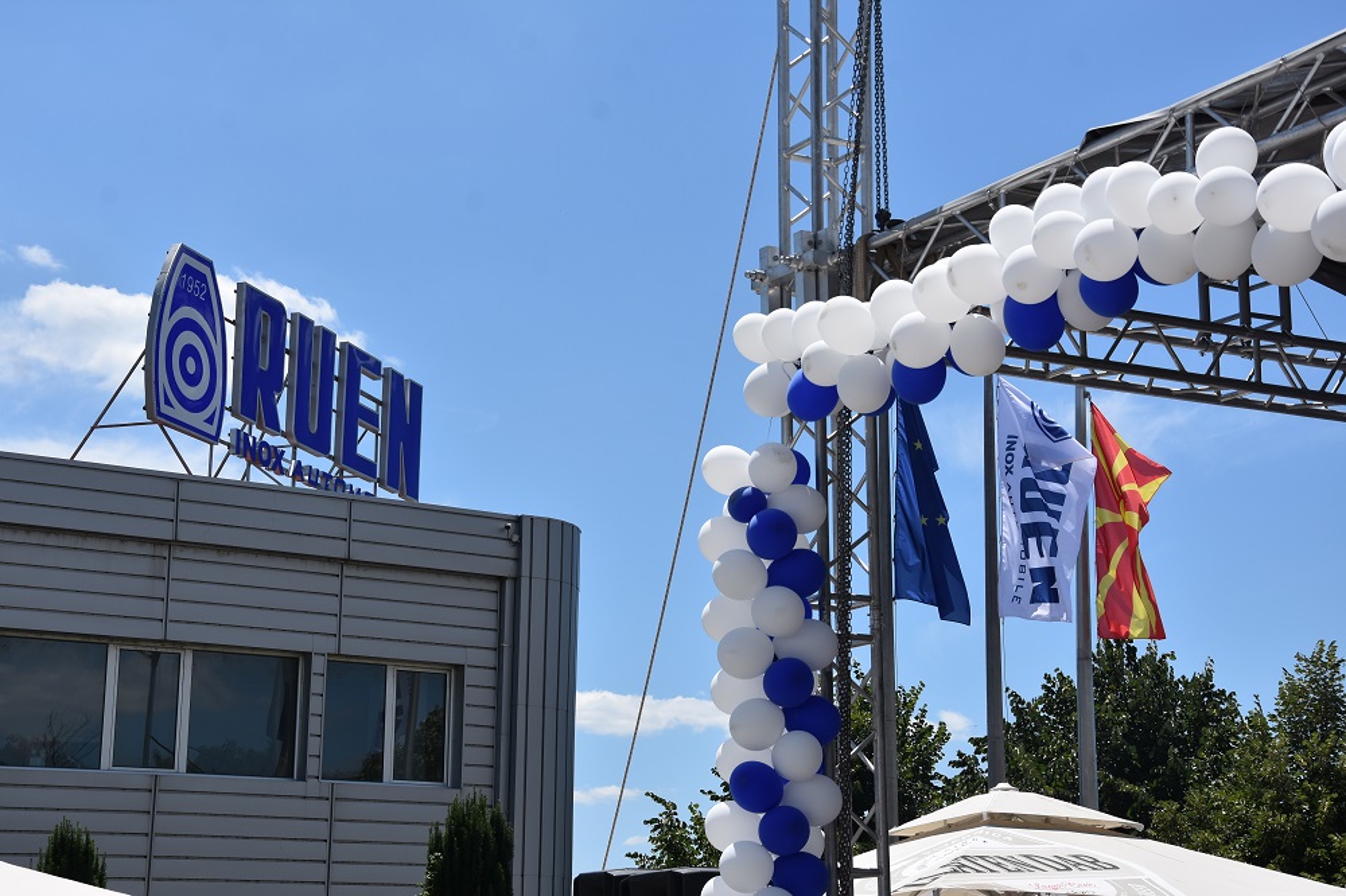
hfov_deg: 28.1
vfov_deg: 18.9
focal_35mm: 72
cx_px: 673
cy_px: 448
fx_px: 2691
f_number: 8
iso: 110
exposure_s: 1/500
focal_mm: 48
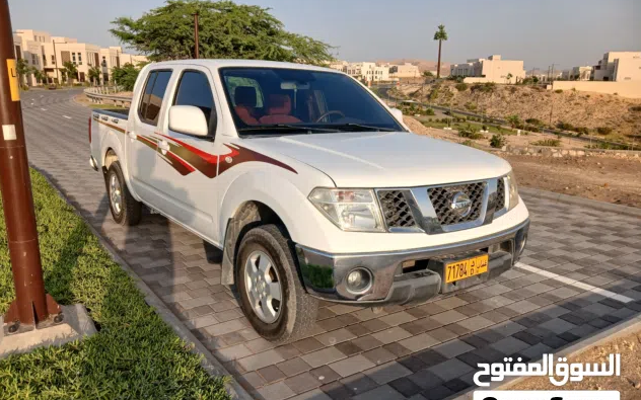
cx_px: 320
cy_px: 208
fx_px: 507
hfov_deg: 64.6
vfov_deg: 43.1
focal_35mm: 29
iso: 20
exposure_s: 1/373
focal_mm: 3.98
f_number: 1.8
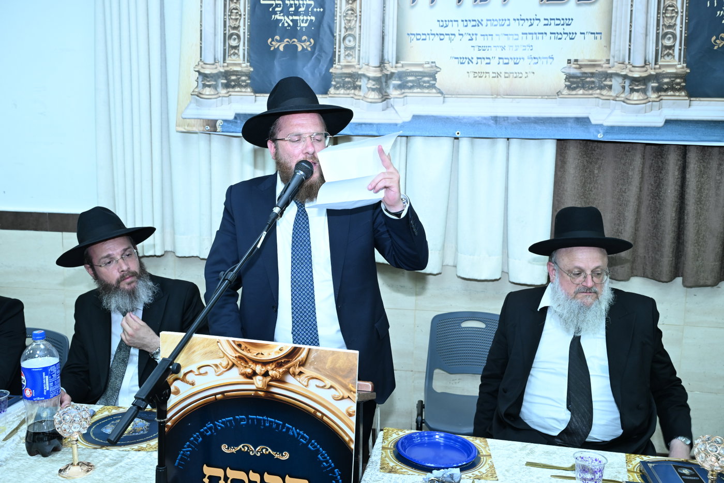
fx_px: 674
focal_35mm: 34
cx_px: 362
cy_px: 242
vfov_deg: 39.4
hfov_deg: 56.5
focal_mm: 33.5
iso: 1250
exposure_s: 1/60
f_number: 5.6
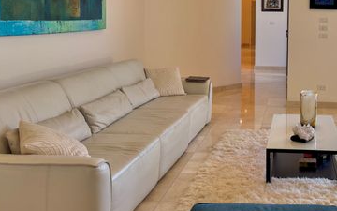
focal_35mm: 49
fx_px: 450
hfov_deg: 39.2
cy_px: 51
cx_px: 278
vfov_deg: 26.0
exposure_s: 1/120
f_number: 1.6
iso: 64
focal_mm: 5.96
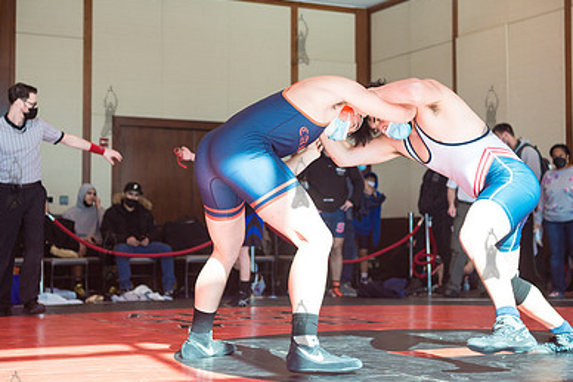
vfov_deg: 19.7
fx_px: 1099
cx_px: 300
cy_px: 182
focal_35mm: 69
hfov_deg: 29.2
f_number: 2.8
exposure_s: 1/400
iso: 400
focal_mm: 35
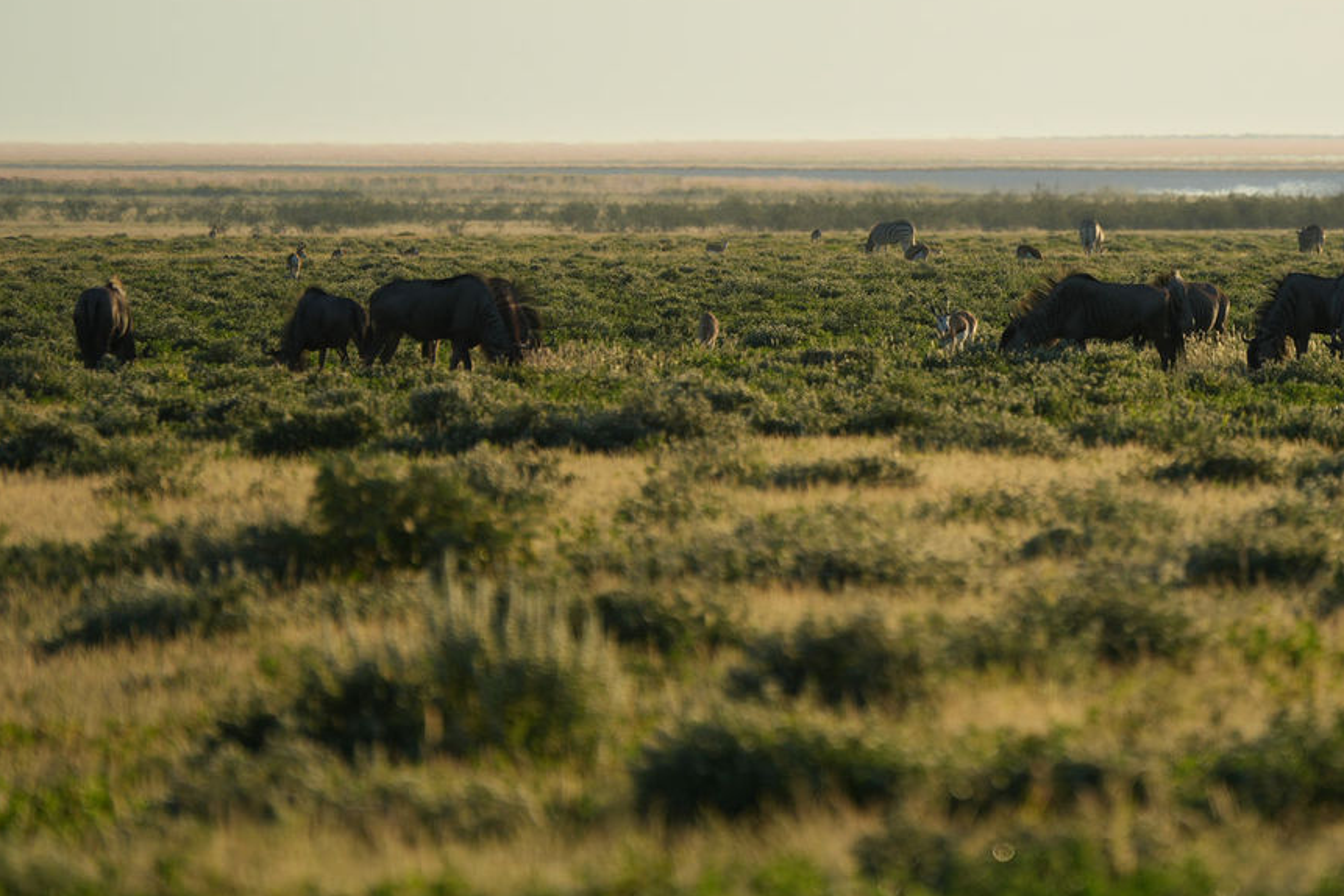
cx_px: 1071
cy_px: 234
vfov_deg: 1.9
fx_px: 27736
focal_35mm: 743
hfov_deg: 2.8
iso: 200
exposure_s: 1/500
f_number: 6.3
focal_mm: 400
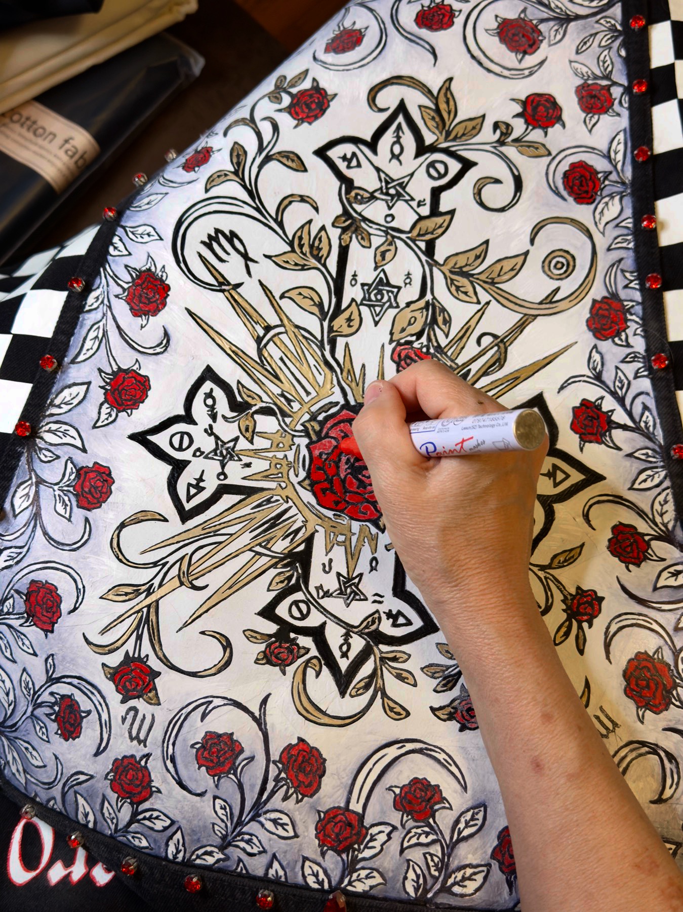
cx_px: 342
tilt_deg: -73.7
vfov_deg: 47.9
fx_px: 1026
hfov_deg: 36.8
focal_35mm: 39
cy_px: 456
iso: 80
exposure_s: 1/60
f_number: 1.78
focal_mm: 6.76
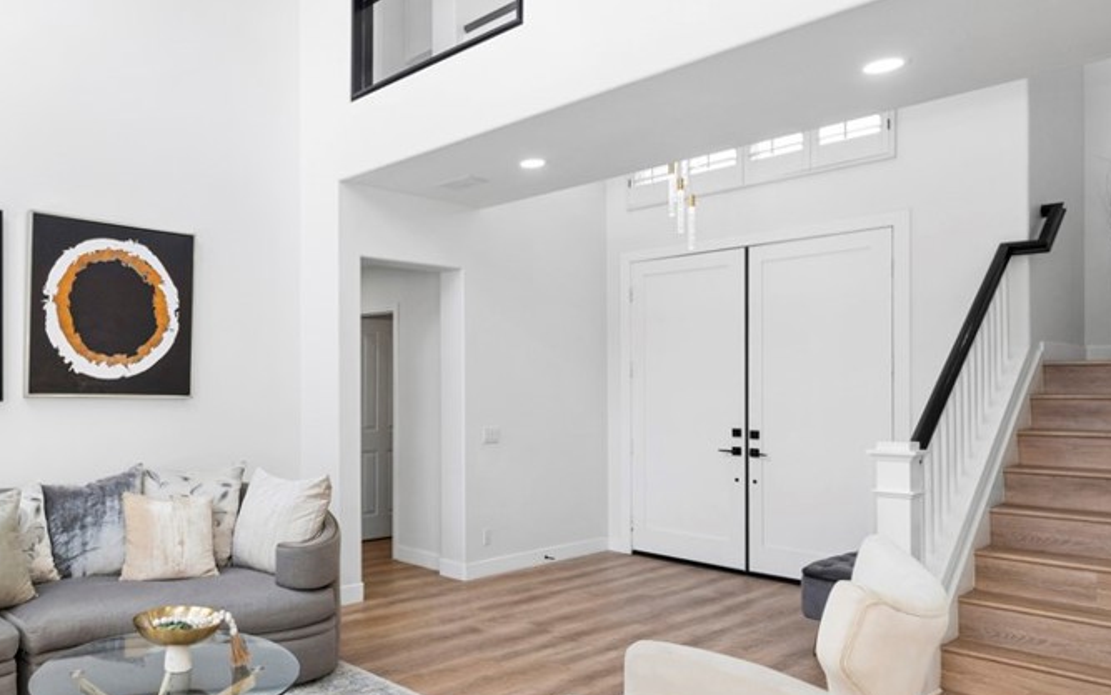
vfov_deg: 49.1
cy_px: 406
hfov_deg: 68.4
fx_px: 757
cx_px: 293
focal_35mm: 25
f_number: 9
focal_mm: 16
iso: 200
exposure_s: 1/13
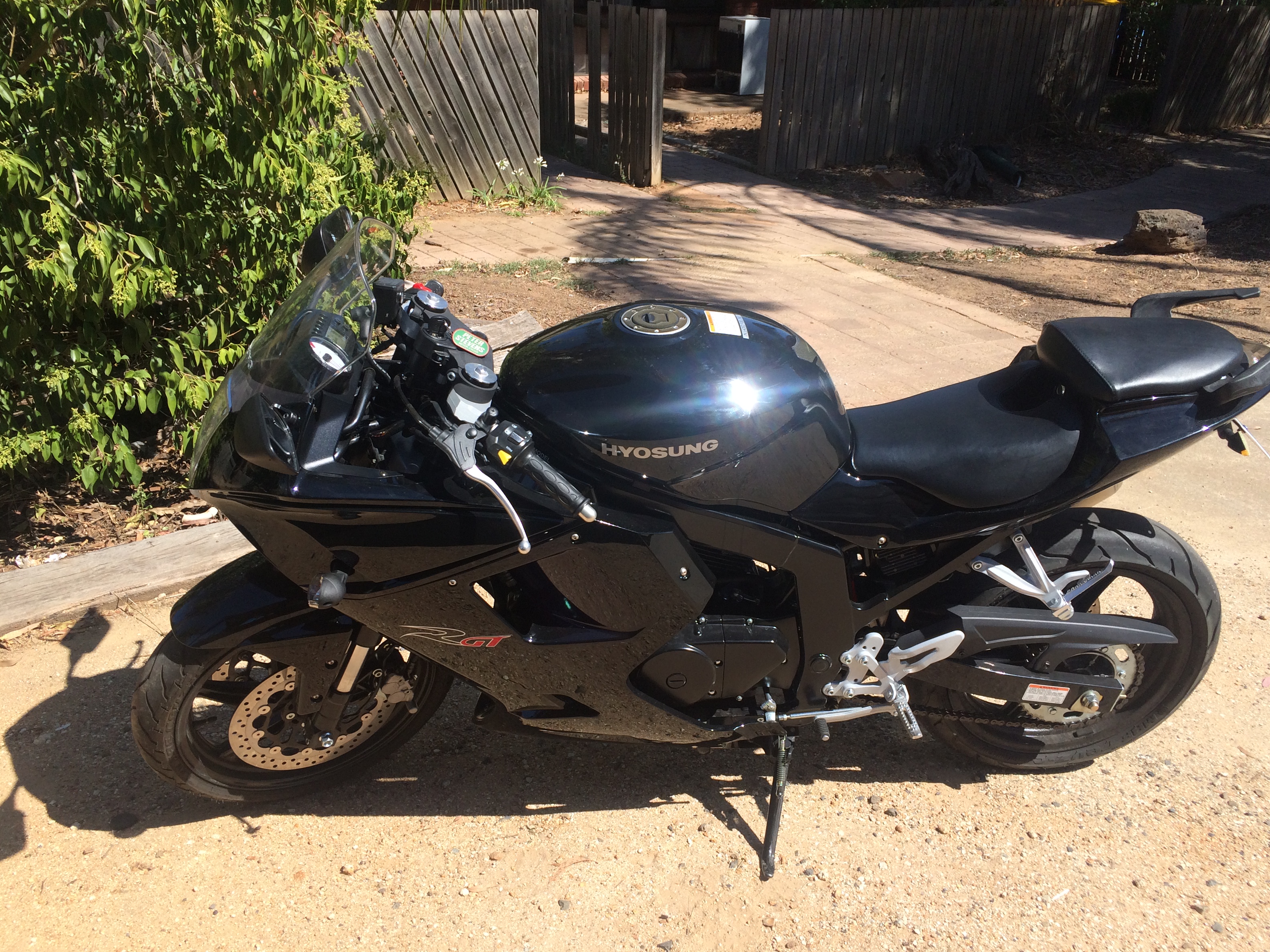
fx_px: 1101
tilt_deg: -29.0
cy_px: 486
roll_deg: -2.3
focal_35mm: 30
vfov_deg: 46.8
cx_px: 649
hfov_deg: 60.0
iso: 32
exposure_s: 1/1580
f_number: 2.2
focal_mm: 4.15
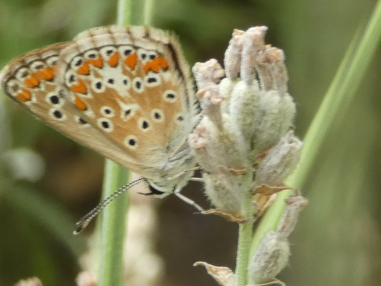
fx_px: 1607
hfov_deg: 13.5
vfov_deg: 10.2
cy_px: 127
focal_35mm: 146
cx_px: 171
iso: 160
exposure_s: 1/80
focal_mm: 19.7
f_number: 5
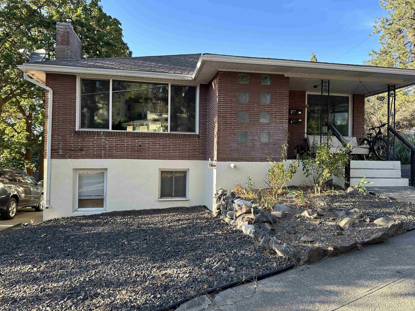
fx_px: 288
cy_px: 156
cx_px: 208
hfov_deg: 71.6
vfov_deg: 56.8
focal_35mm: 24
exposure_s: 1/357
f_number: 1.78
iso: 80
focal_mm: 6.86
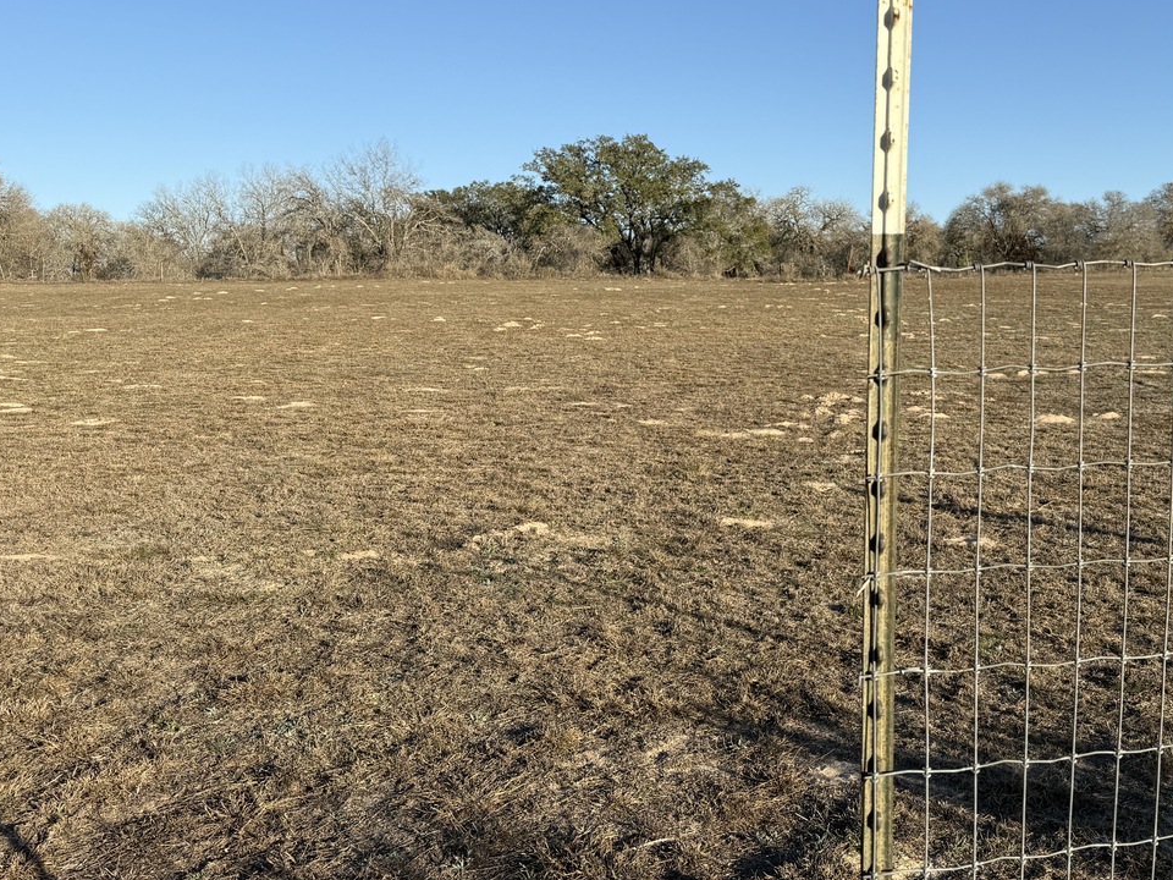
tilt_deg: -5.0
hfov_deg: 50.5
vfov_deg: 39.7
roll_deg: +2.0
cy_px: 441
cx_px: 770
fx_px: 1220
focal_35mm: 36
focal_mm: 6.76
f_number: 1.78
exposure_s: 1/3425
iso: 80
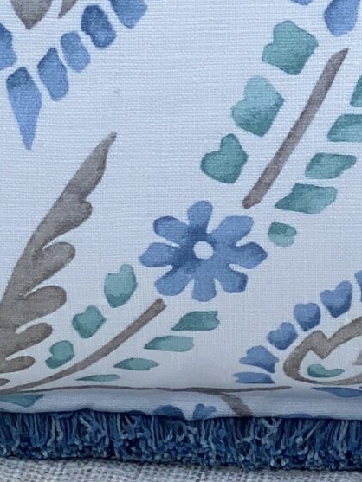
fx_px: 3331
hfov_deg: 6.2
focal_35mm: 239
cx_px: 262
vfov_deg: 8.2
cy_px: -153
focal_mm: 6
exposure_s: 1/615
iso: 20
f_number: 2
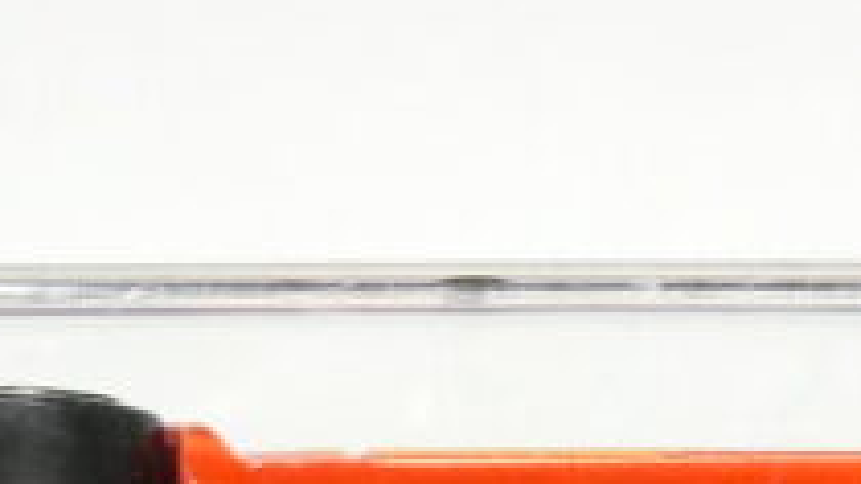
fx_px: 3195
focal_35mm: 140
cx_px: 640
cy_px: 705
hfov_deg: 15.3
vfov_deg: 8.5
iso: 100
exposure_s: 1/30
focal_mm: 4.6
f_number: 2.8
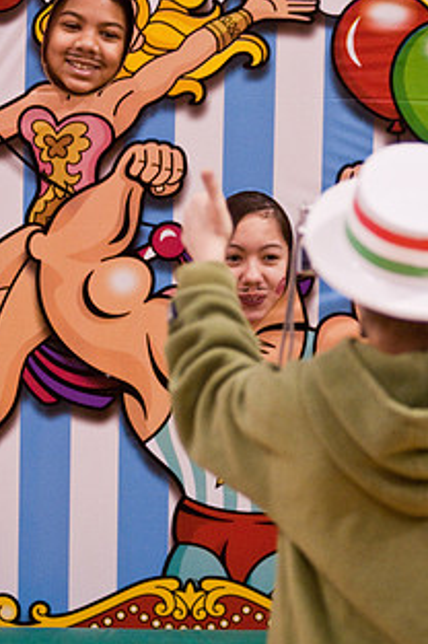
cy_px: 321
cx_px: 209
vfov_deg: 9.1
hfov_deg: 6.0
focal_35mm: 227
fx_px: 4052
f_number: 2.8
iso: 800
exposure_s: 1/80
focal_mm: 105
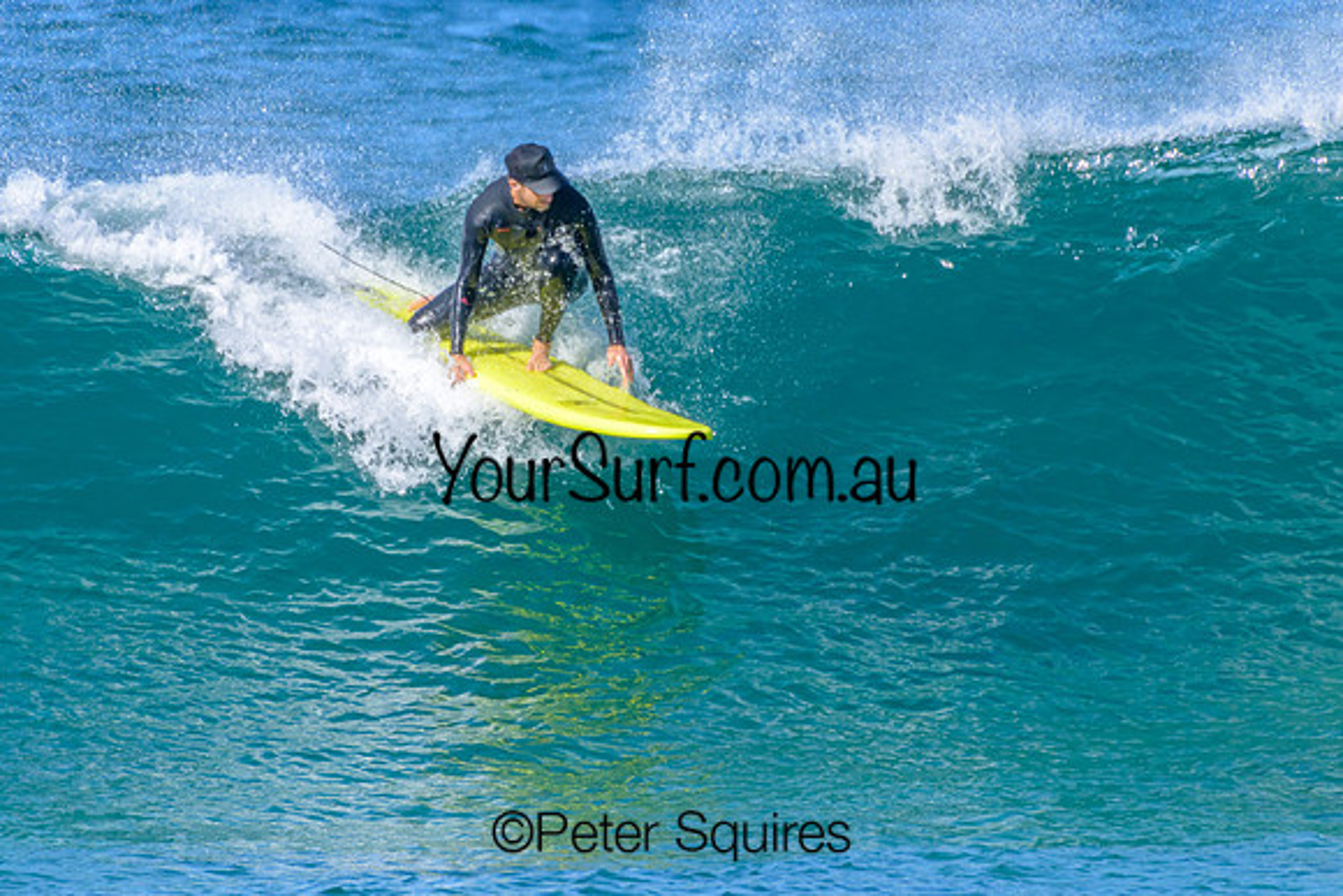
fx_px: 43084
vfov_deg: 1.2
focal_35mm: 1155
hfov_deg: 1.8
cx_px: 568
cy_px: 380
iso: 1600
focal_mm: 1000
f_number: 11
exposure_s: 1/2000
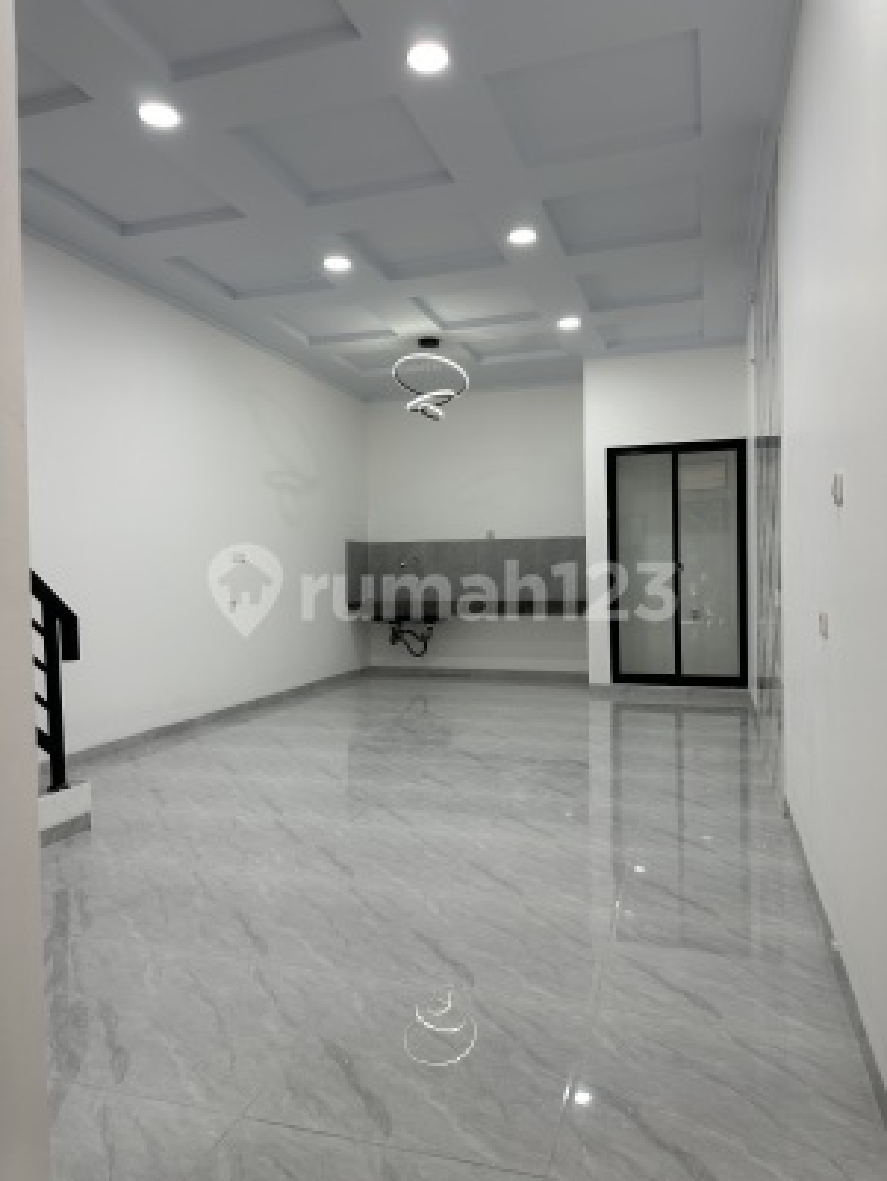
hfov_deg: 56.8
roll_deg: +0.5
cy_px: 590
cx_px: 444
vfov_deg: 71.6
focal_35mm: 24
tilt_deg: -0.6
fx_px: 820
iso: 80
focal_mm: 6.86
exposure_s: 1/100
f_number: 1.78
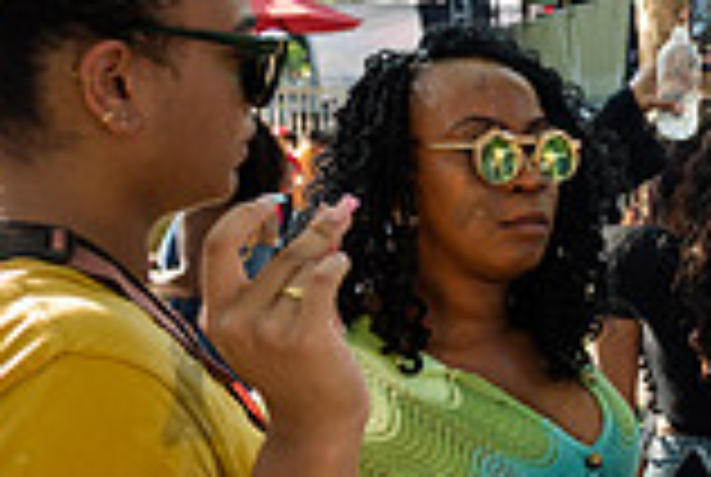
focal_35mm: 99
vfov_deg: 13.8
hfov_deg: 18.3
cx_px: 1058
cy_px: 367
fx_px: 1959
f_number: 4
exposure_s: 1/200
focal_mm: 27
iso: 400
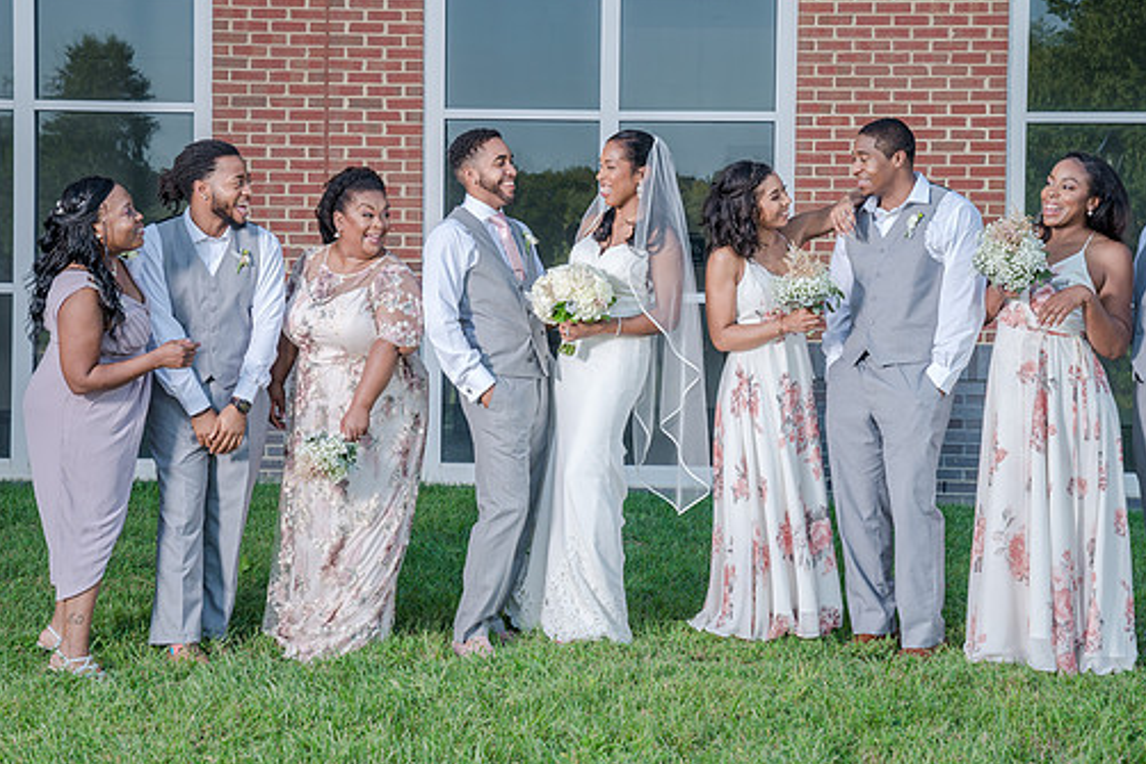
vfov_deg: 20.0
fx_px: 2165
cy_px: 316
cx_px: 610
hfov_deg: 29.6
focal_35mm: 68
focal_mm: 56
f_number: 5.6
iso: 200
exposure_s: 1/200
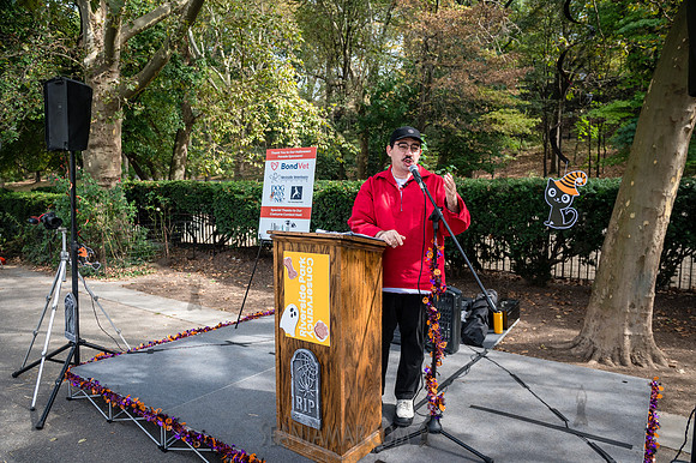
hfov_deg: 73.8
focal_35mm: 24
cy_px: 232
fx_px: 464
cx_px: 348
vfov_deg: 53.1
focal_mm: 24
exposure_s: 1/1000
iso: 1000
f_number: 5
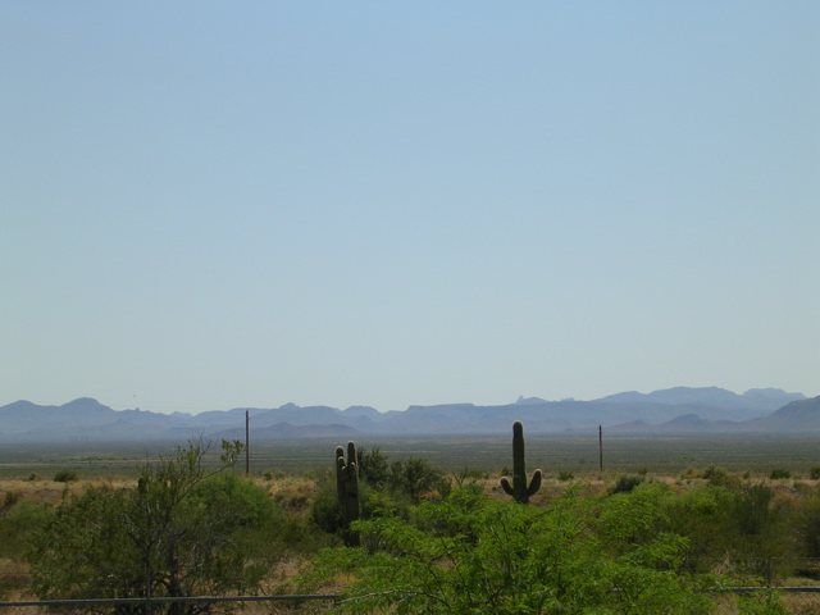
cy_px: 308
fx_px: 2724
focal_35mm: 115
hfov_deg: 17.1
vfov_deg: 12.9
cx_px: 410
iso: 50
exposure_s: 1/688
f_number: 4.9
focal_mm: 17.4
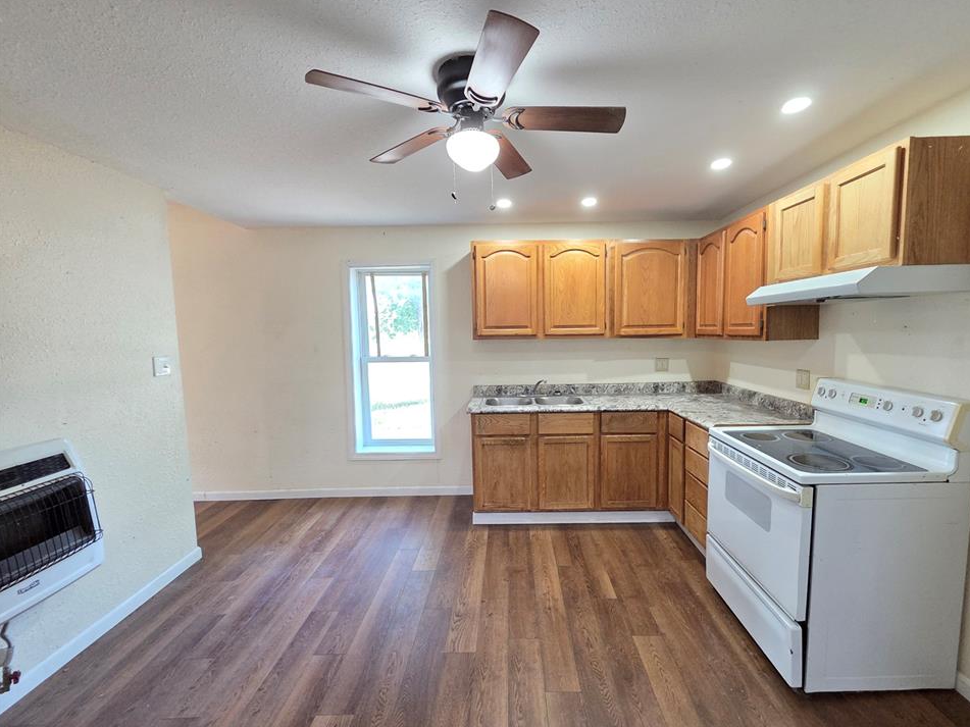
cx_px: 518
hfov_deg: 101.9
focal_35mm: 14
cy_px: 368
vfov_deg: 85.7
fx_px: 392
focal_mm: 2.2
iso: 640
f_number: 2.2
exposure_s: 1/60
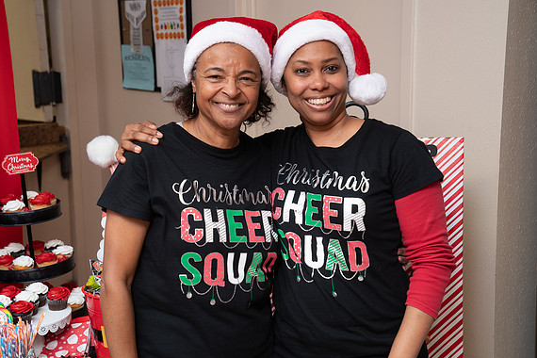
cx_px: 265
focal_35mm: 56
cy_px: 181
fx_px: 835
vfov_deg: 24.2
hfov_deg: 35.6
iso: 640
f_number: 5
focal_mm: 55
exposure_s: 1/80
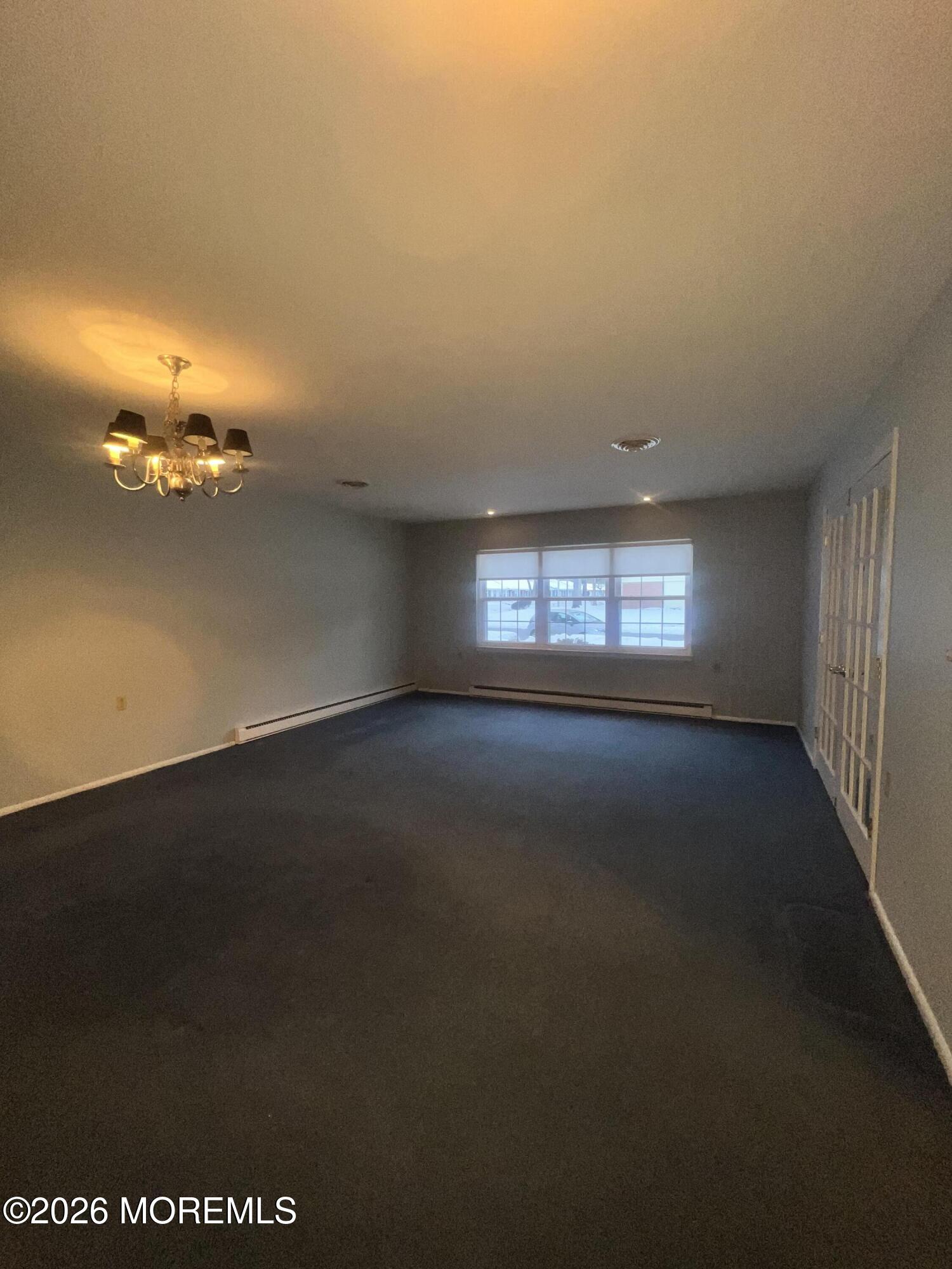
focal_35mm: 13
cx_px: 476
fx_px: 477
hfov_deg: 89.9
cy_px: 634
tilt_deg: -4.0
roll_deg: +0.4
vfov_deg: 106.2
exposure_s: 1/60
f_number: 1.8
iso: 80
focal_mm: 1.57
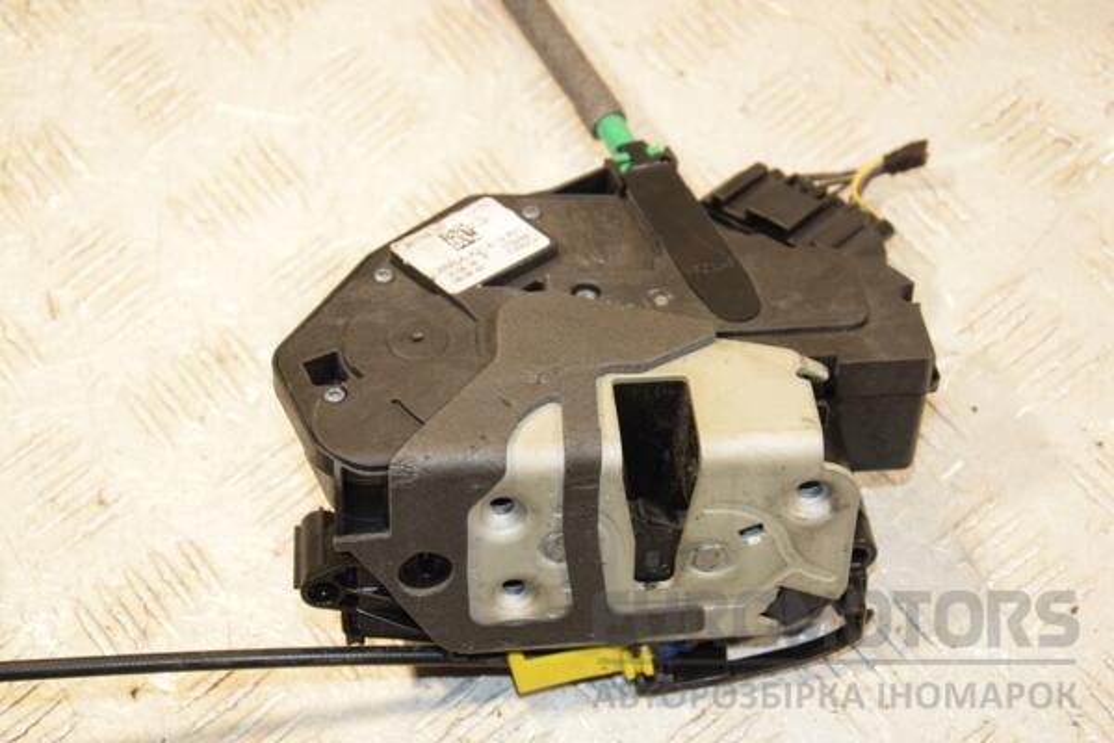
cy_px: 372
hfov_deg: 26.0
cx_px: 557
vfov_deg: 17.5
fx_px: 2413
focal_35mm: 78
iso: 800
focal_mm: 52
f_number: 7.1
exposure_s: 1/200
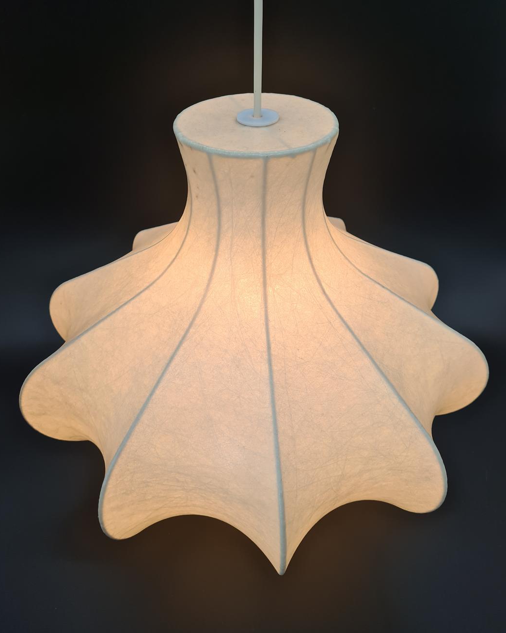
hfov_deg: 51.5
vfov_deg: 62.2
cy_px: 318
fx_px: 524
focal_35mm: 28
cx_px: 251
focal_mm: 5.4
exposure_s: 1/100
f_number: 1.8
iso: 50
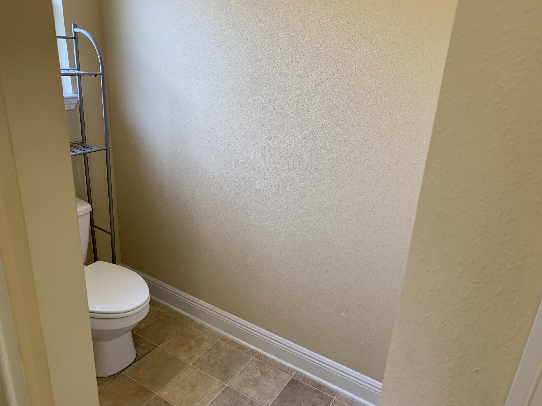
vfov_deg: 53.1
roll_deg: -2.6
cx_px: 271
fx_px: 407
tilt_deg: -19.7
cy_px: 203
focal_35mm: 26
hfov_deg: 67.3
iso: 100
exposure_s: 1/120
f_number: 1.8
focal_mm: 4.25
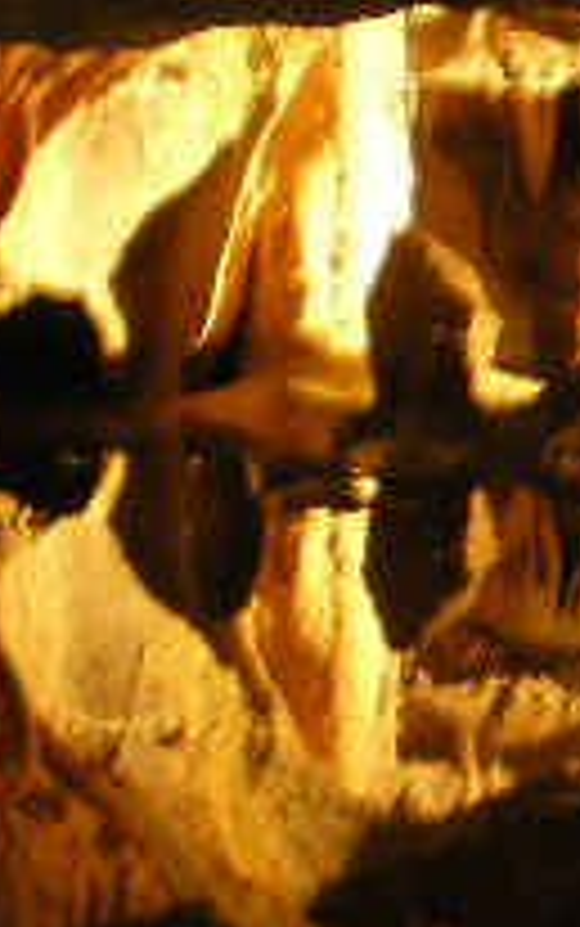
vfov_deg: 16.7
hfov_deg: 10.3
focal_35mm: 125
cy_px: 464
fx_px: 3157
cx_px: 755
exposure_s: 1/4
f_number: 3.1
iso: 400
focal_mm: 6.3
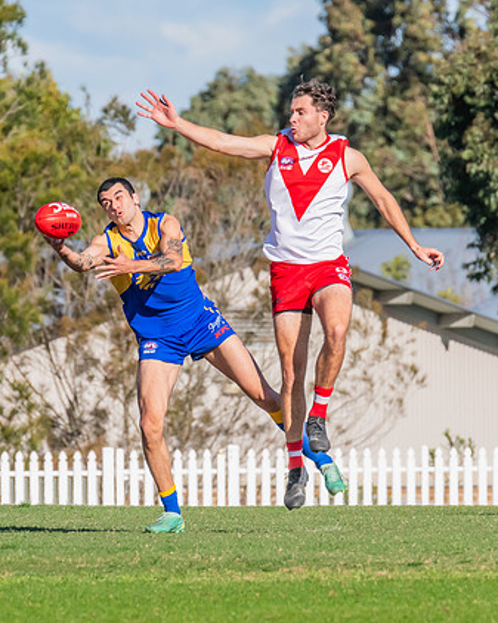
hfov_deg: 1.6
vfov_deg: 2.0
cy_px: 313
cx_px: 144
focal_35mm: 952
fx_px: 17558
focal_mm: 420
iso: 800
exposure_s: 1/1250
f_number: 13
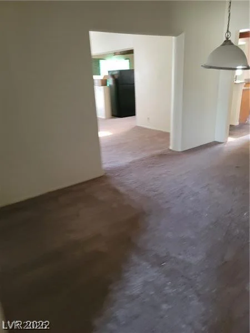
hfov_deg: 54.9
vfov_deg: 69.4
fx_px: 241
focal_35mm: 25
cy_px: 166
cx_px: 125
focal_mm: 7
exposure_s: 1/40
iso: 400
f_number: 1.8
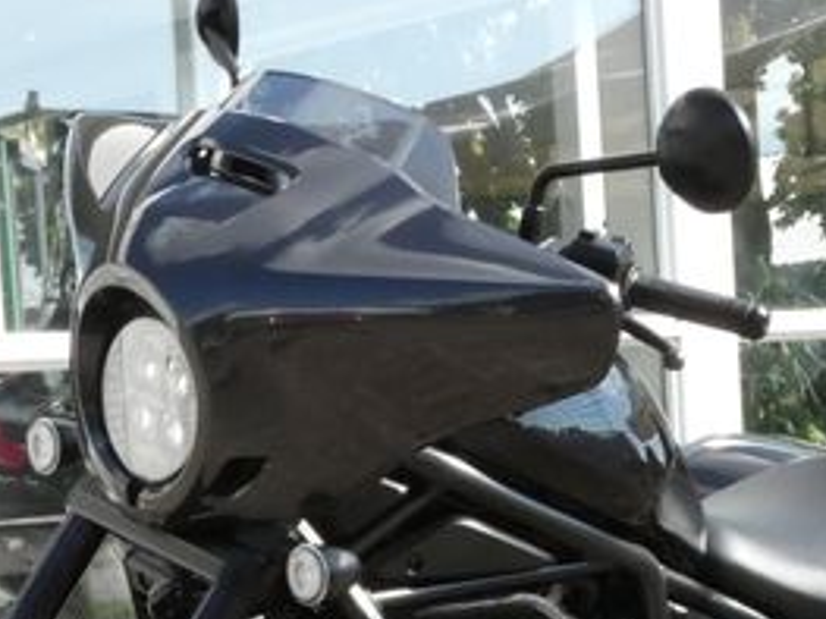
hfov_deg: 17.6
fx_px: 2671
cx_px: 437
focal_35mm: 112
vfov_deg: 13.0
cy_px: 644
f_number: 6.3
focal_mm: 8.2
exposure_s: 1/1000
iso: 800
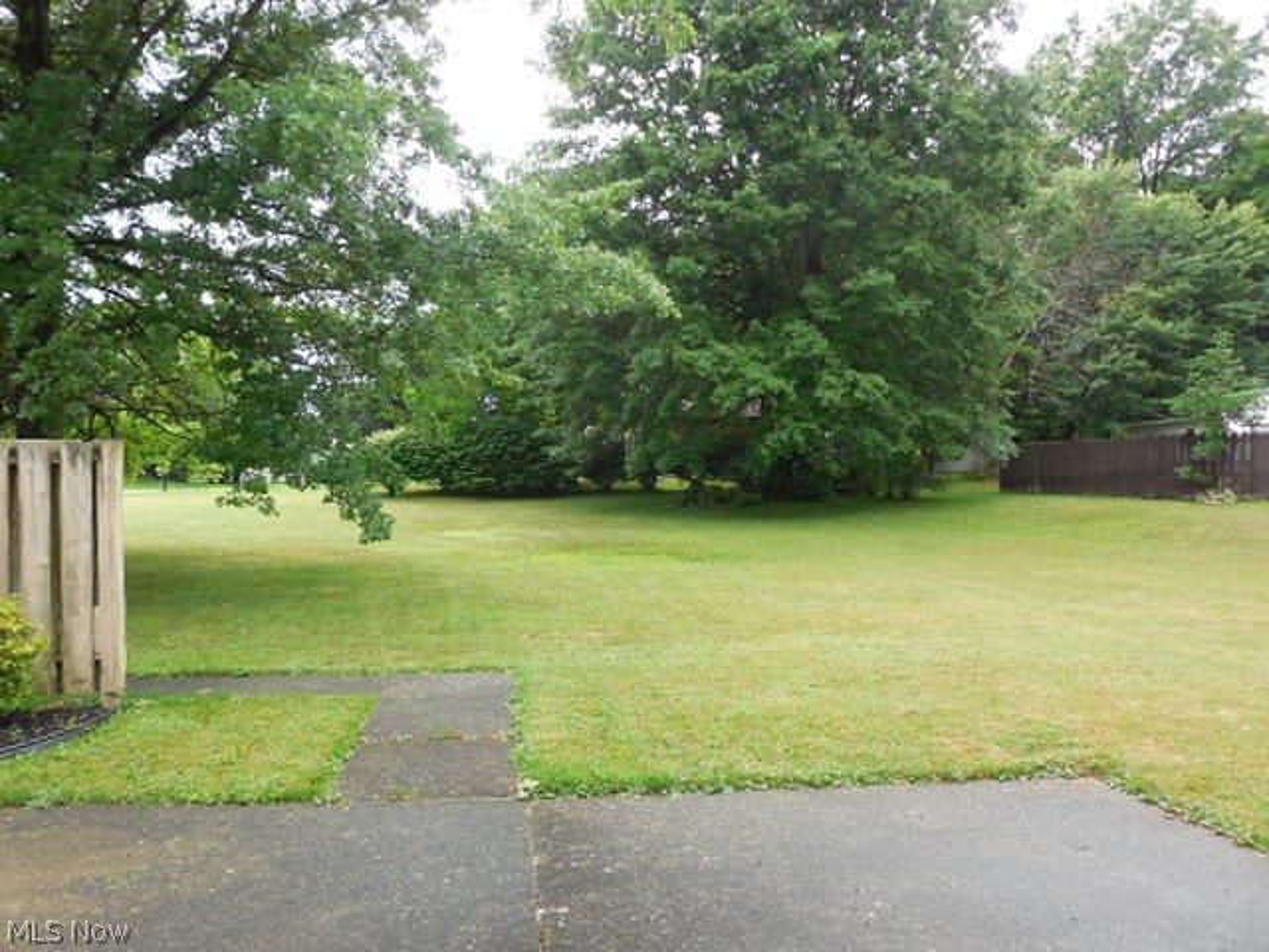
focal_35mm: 26
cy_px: 476
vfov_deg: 53.1
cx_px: 634
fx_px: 953
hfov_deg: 67.3
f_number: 3.5
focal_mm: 4.6
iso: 125
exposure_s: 1/200
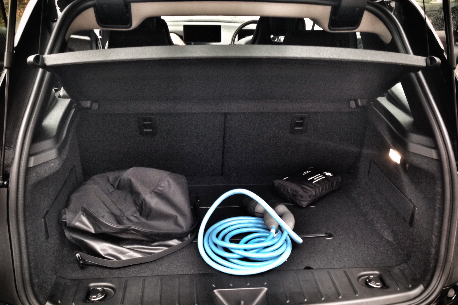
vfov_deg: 37.8
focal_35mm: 35
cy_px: 170
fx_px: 445
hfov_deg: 54.4
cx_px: 229
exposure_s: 1/20
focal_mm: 4.12
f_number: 2.4
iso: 100
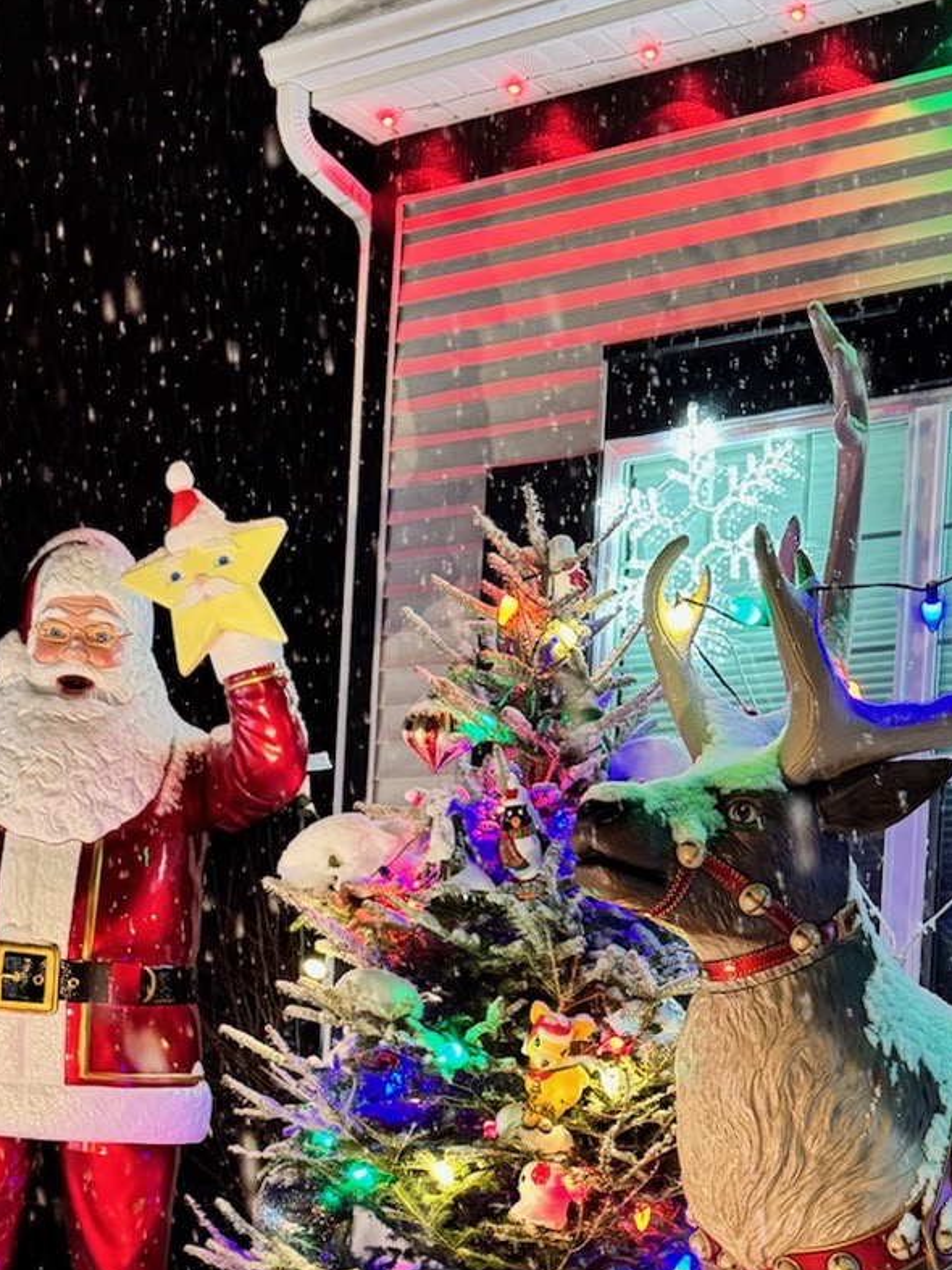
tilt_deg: +2.1
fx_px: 2237
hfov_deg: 24.0
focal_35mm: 61
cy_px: 1034
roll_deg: -2.3
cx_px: 531
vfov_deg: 30.8
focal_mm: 6.76
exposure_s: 1/60
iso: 400
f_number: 1.78
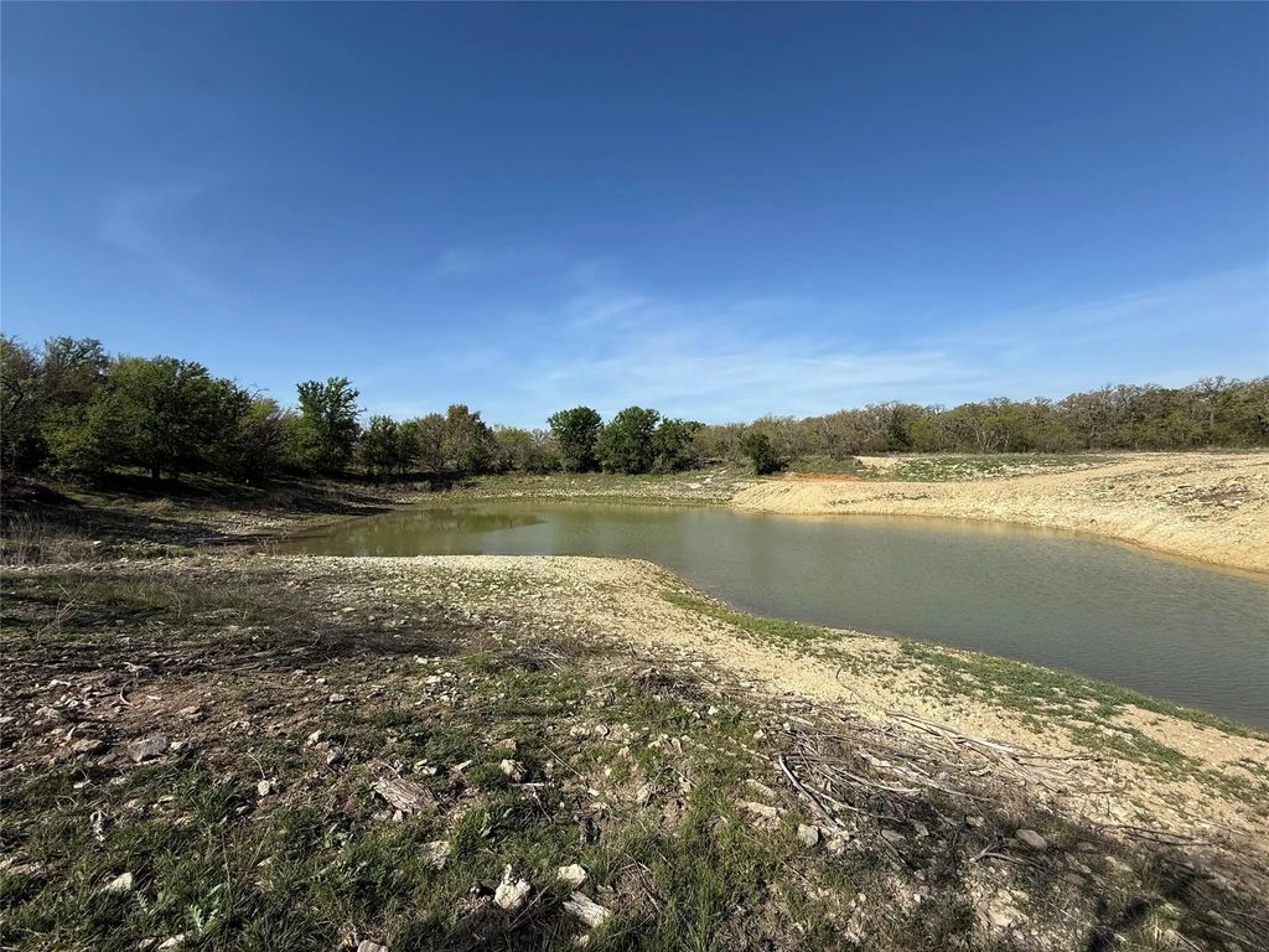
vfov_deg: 85.7
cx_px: 634
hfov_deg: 102.1
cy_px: 476
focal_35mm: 14
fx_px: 513
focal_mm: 2.22
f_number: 2.2
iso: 50
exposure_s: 1/2841
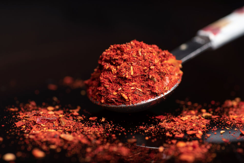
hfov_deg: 20.4
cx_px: 122
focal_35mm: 100
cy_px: 82
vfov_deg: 13.7
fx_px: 678
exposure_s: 1/250
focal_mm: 100
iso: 160
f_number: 8
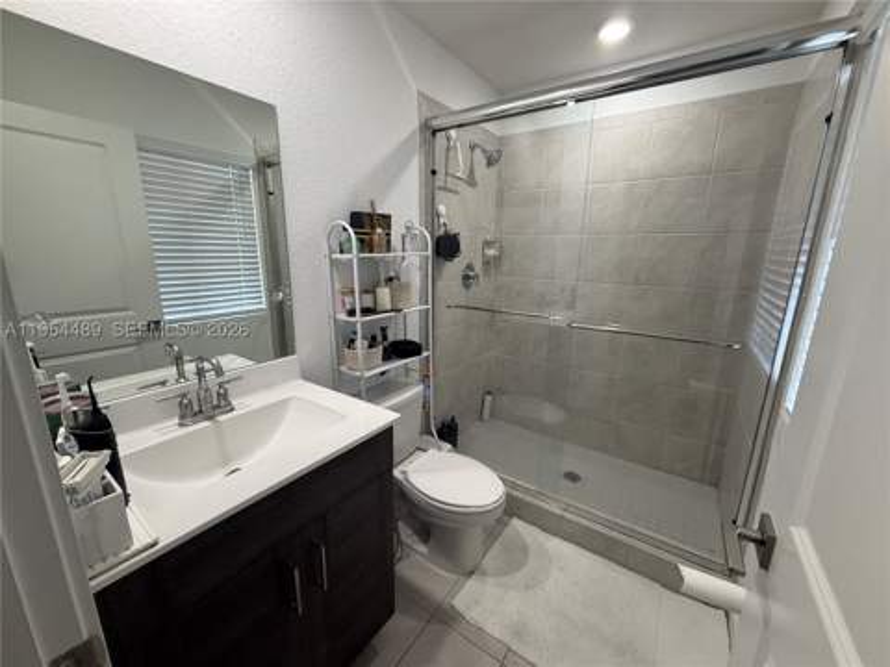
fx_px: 360
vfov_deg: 85.7
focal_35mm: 14
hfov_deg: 102.1
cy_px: 334
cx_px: 445
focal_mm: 2.22
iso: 250
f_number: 2.2
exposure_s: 1/120
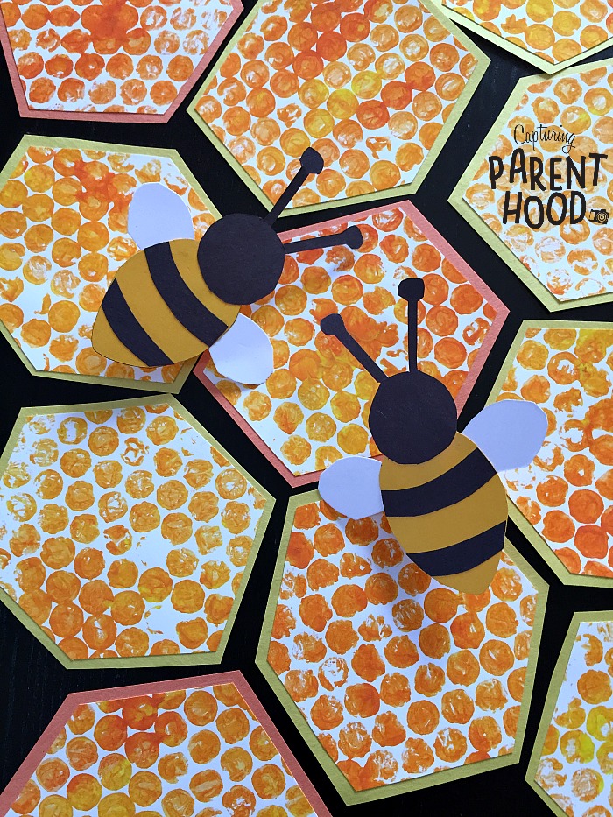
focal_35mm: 29
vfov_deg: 61.7
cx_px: 306
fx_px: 685
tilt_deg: -81.2
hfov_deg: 48.2
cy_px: 408
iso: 100
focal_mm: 4.15
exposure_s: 1/30
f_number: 2.2
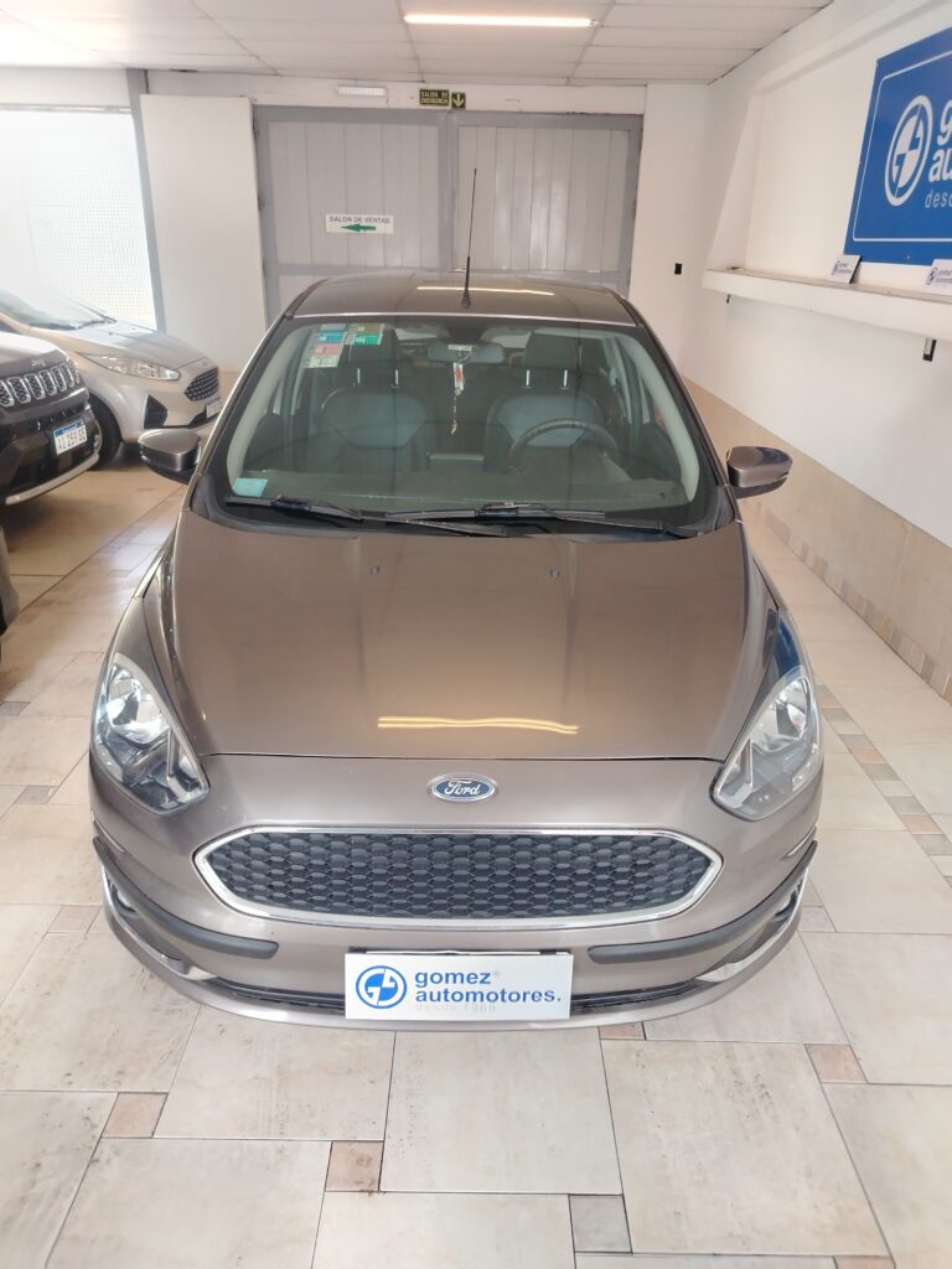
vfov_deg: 71.6
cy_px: 634
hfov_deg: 56.8
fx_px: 880
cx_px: 476
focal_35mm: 24
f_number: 1.75
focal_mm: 5.25
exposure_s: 1/50
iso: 422
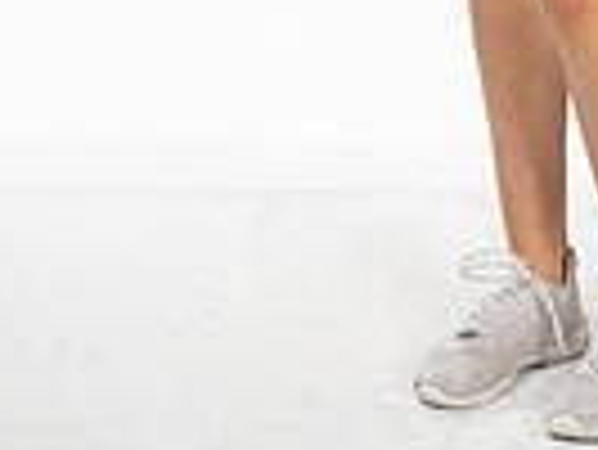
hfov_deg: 10.8
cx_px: 544
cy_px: -486
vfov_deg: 7.8
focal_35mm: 182
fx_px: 3147
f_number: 7.1
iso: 800
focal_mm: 56
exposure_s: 1/320
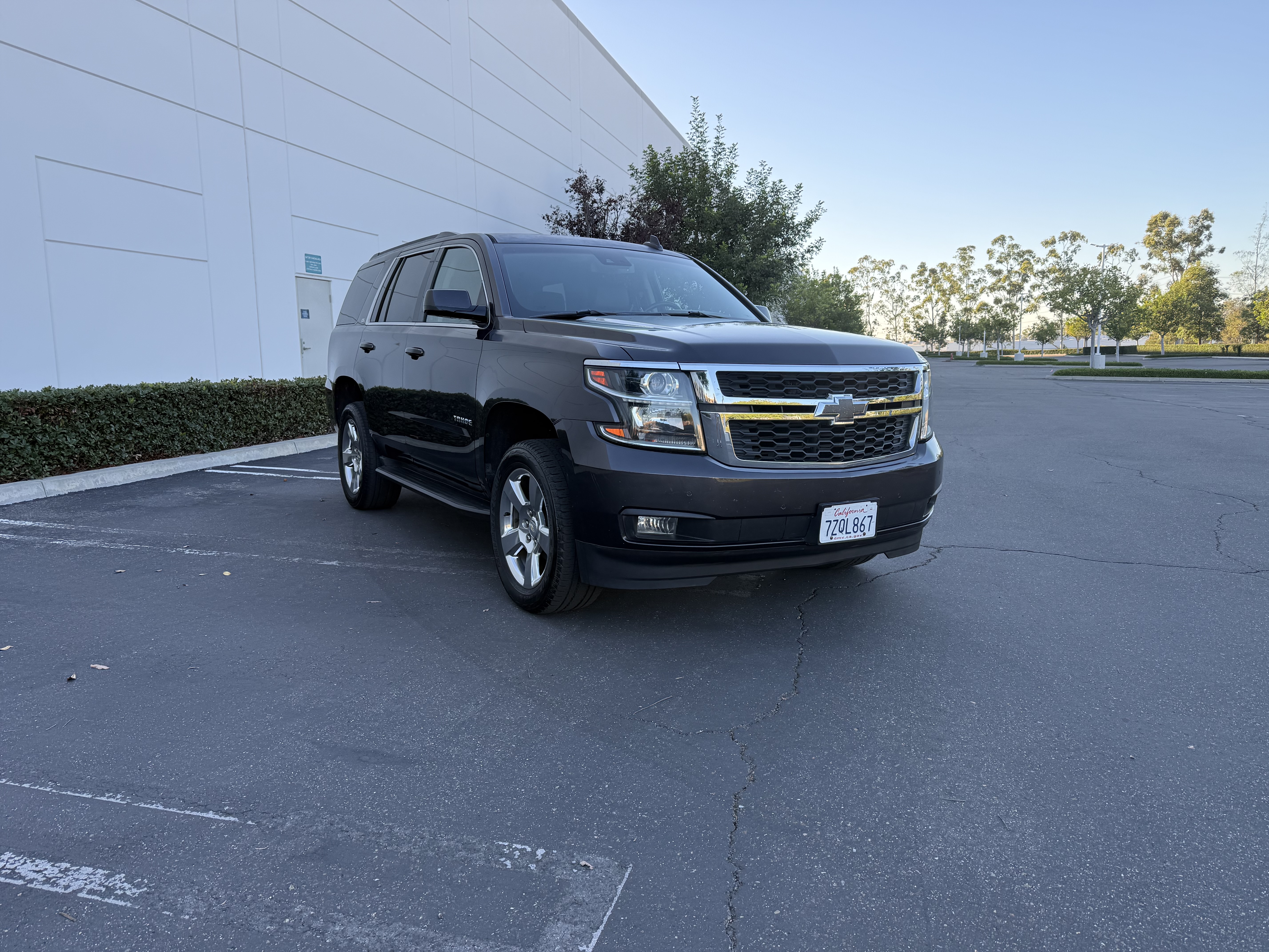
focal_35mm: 24
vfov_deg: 56.8
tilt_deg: -7.4
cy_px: 476
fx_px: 880
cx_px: 634
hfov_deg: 71.6
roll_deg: +1.5
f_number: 1.78
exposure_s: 1/632
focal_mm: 6.76
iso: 100
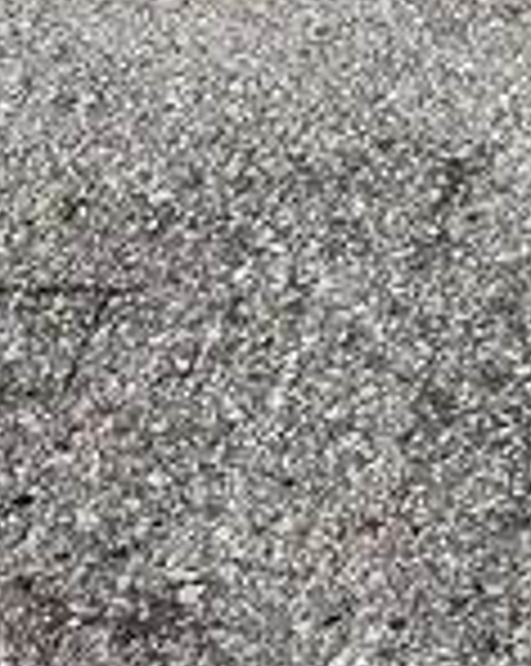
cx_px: 1166
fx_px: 2480
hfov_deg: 10.8
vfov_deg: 13.8
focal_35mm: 126
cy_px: -497
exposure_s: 1/10870
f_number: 1.6
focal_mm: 5.1
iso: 50
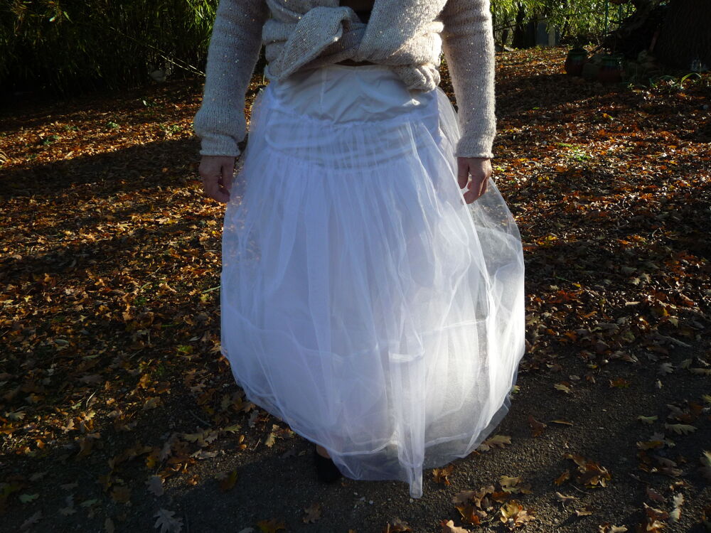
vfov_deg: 46.8
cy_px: 266
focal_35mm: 30
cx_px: 356
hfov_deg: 60.0
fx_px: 616
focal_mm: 5.2
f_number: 4
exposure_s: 1/200
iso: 100
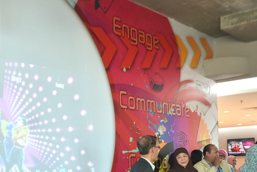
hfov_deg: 36.2
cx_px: 131
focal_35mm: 55
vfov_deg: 24.1
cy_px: 150
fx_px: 393
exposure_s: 1/125
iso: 500
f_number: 3.5
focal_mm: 18
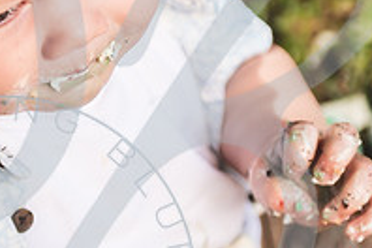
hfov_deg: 10.0
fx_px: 2118
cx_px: 98
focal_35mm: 205
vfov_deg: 6.7
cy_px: 131
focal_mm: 70
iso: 100
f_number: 2.8
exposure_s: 1/800
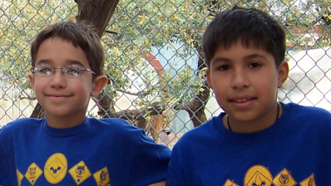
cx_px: 14
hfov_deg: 20.6
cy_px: 110
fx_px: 887
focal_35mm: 101
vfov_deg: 12.0
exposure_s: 1/125
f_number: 3.4
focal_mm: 5.6
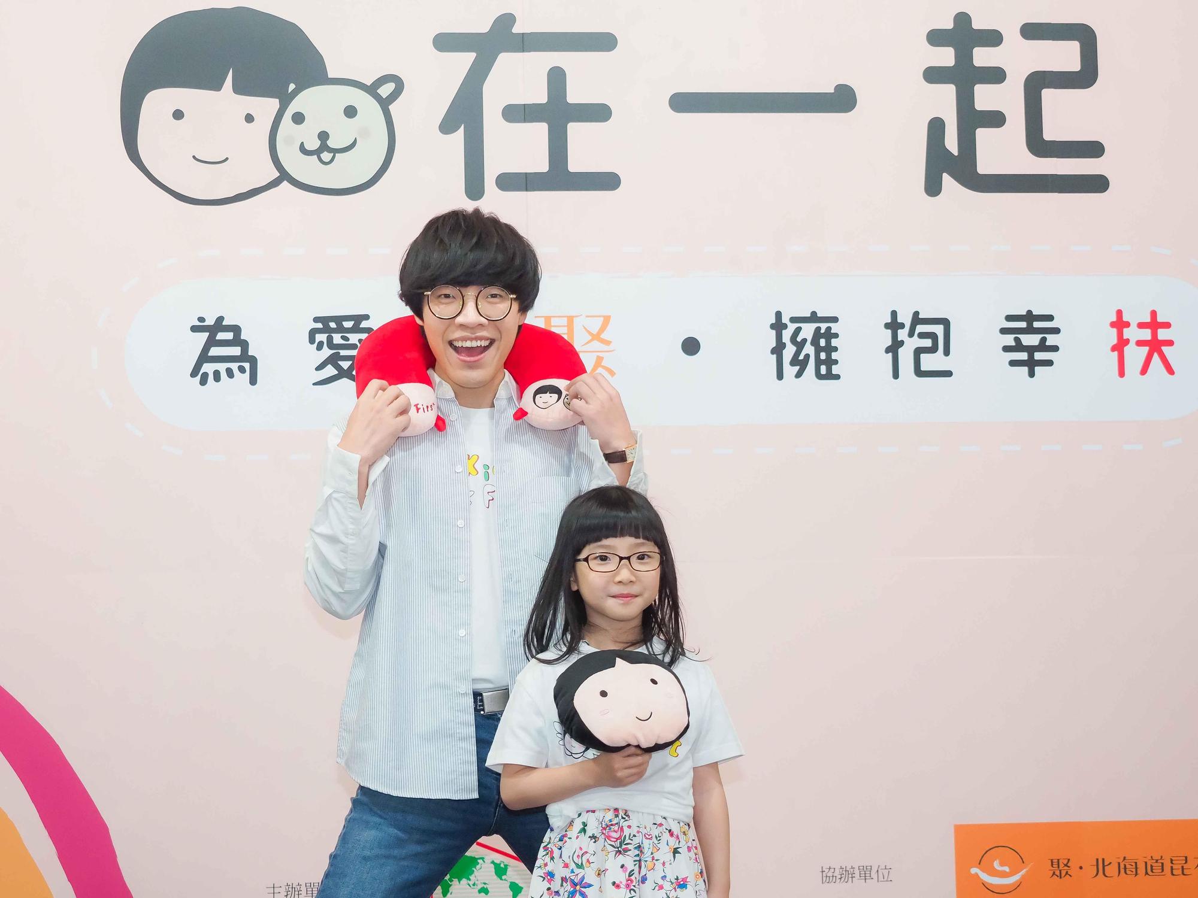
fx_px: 2492
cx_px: 599
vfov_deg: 20.4
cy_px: 449
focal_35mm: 72
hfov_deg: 27.0
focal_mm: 36
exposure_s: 1/100
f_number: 2.8
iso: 1250
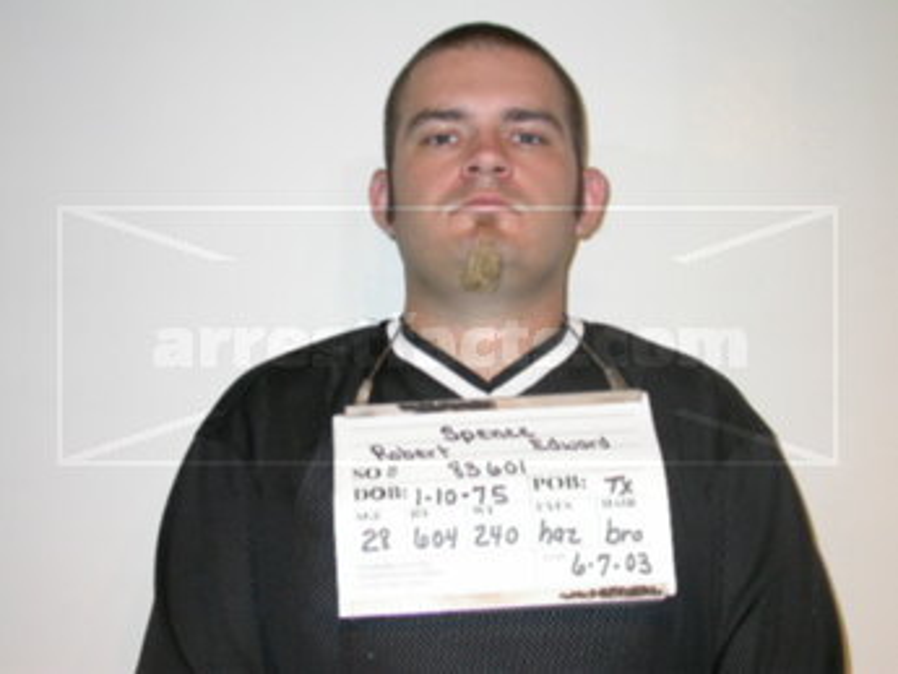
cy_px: 337
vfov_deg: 24.0
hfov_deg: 31.7
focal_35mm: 61
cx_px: 449
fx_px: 1583
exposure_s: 1/60.3
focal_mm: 12.7
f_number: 3.1
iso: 100
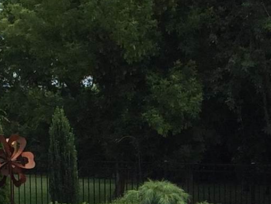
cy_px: 331
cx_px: 241
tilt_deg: -9.3
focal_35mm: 175
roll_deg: +0.0
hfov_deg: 11.2
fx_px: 1370
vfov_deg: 8.3
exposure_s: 1/2326
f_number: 2.2
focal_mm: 4.15
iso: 32
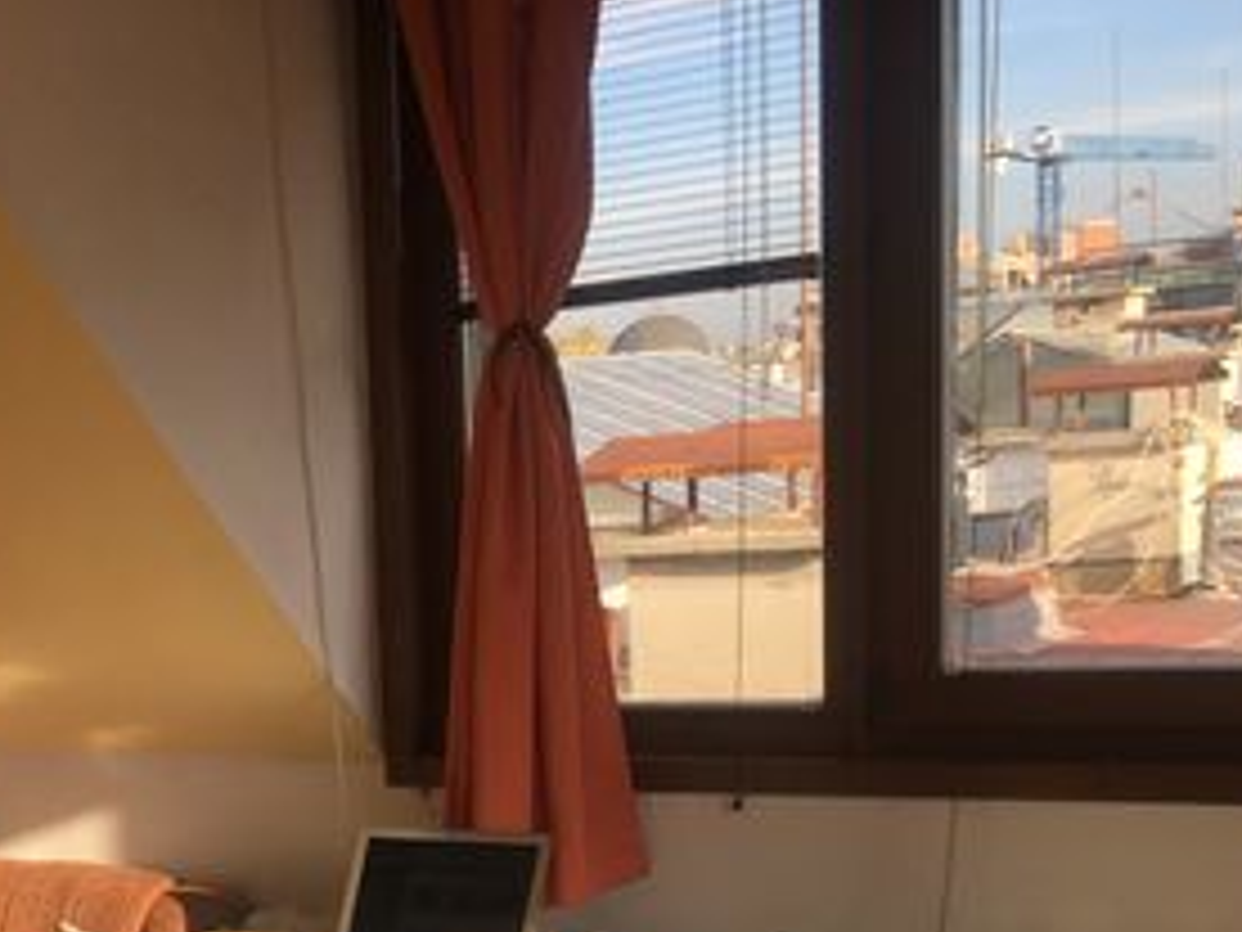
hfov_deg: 28.7
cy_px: 937
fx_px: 2260
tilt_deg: -9.7
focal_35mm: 63
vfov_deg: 22.4
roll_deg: +3.9
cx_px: -9
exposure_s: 1/442
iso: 25
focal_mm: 4.15
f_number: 2.2
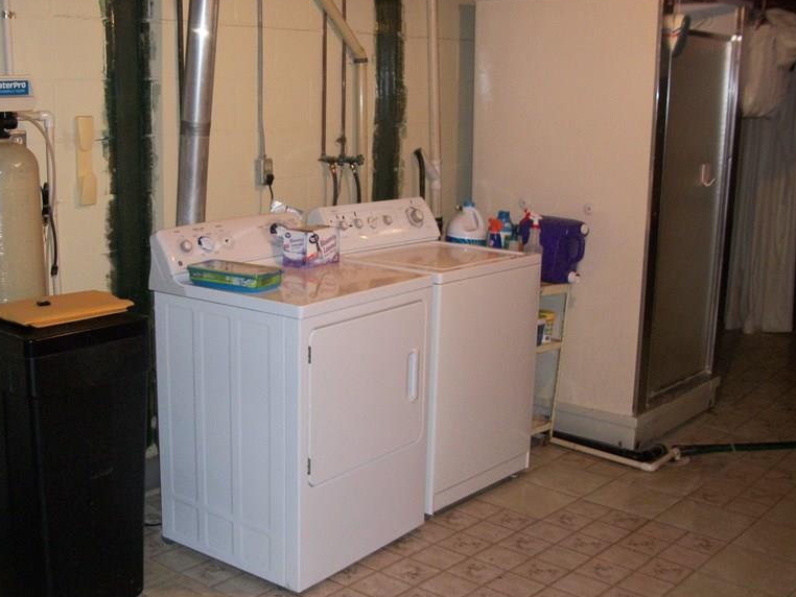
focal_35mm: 43
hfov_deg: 43.5
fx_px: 989
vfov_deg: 33.6
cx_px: 292
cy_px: 337
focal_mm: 5.7
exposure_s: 1/30
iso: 160
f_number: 2.9
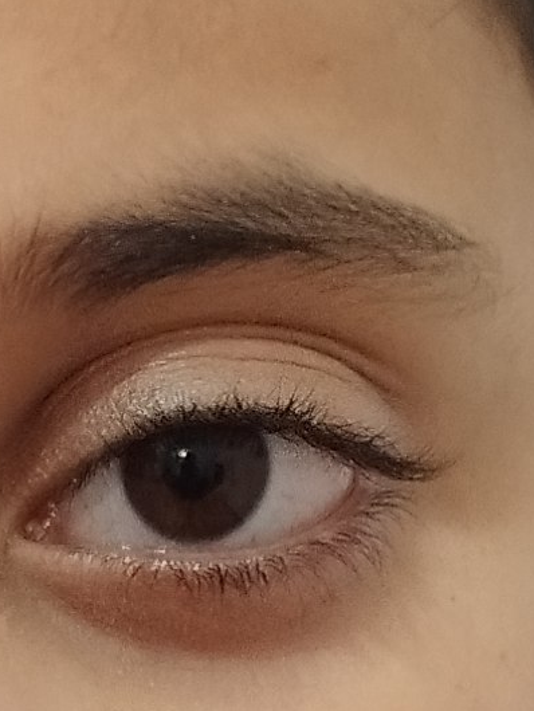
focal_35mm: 181
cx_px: -44
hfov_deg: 8.2
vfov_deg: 10.6
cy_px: 983
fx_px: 3720
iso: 860
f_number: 1.89
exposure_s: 1/33.3
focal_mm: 5.89
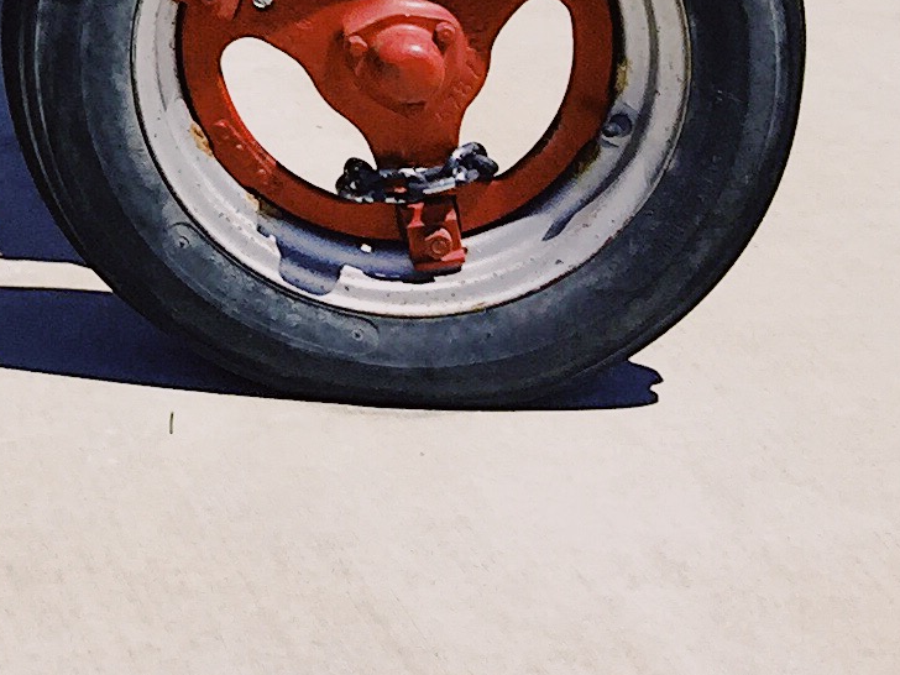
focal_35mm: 130
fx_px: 3380
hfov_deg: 13.4
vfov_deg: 10.5
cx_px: -807
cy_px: -691
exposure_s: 1/2639
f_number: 2.2
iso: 32
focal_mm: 4.15
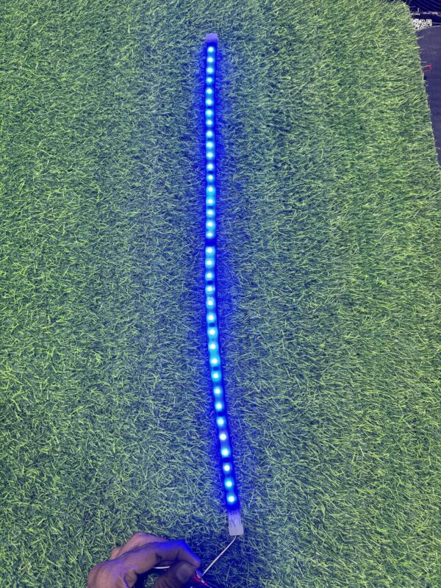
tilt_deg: -75.9
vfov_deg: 71.6
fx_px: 408
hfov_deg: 56.8
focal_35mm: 24
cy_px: 294
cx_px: 220
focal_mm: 6.76
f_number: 1.78
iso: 250
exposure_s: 1/50
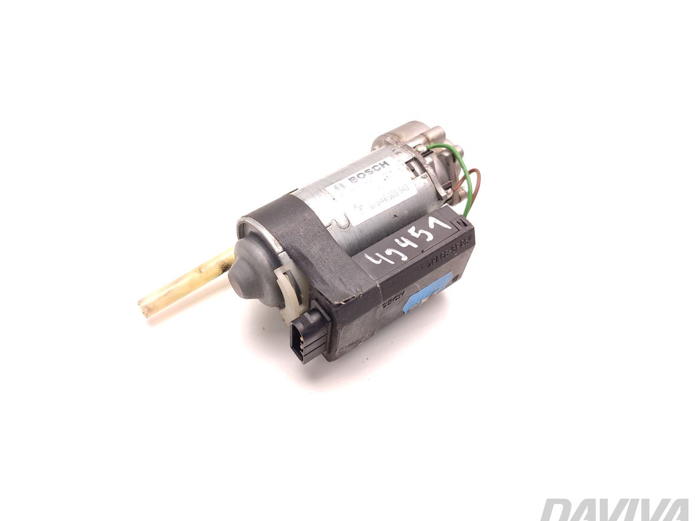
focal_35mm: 26
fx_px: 522
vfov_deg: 53.0
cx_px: 330
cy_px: 263
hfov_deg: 67.3
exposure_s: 1/80
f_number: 1.89
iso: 125
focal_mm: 5.89
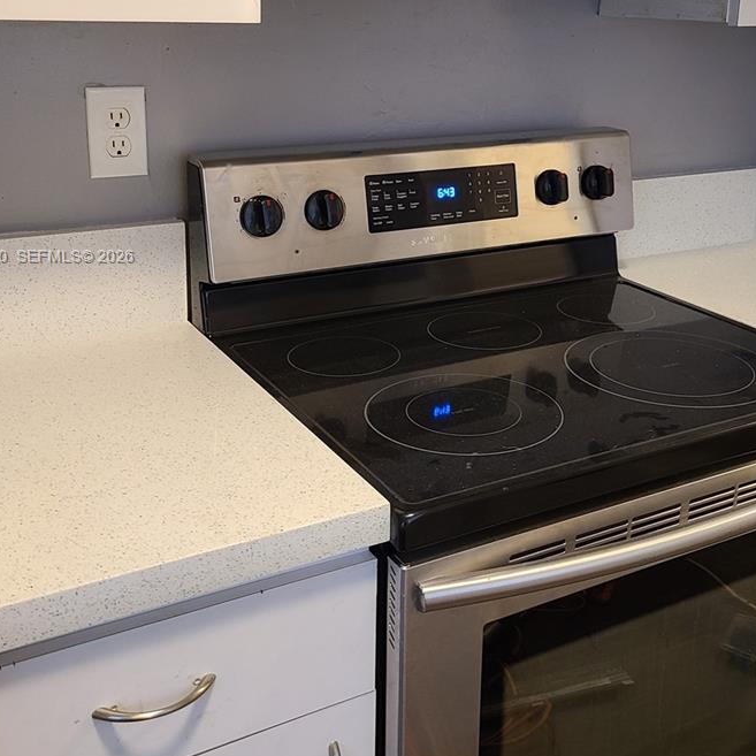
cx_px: 438
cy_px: 258
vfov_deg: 39.6
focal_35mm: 42
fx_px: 1038
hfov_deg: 39.9
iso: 200
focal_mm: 5.4
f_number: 1.8
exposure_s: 1/39
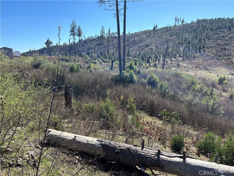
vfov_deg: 53.1
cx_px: 117
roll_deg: +2.7
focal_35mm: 26
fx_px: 176
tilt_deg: -9.7
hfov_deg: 67.3
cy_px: 88
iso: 50
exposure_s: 1/2208
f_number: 1.5
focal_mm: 5.7
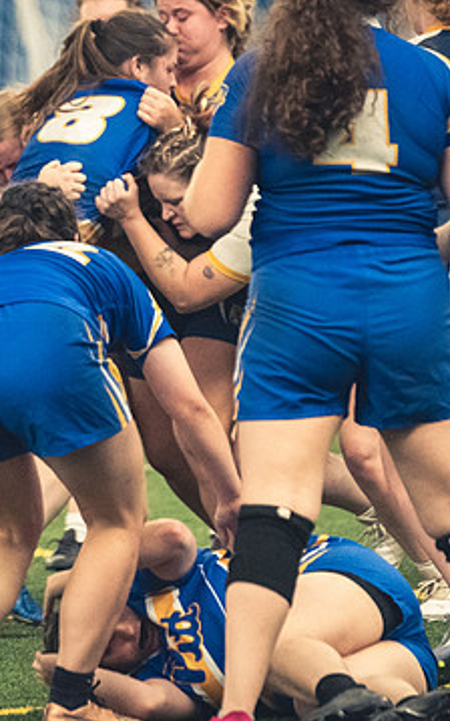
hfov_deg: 2.7
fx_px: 9705
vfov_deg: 4.3
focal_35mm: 494
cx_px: 100
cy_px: 337
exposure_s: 1/500
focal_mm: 200
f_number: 2.8
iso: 12800
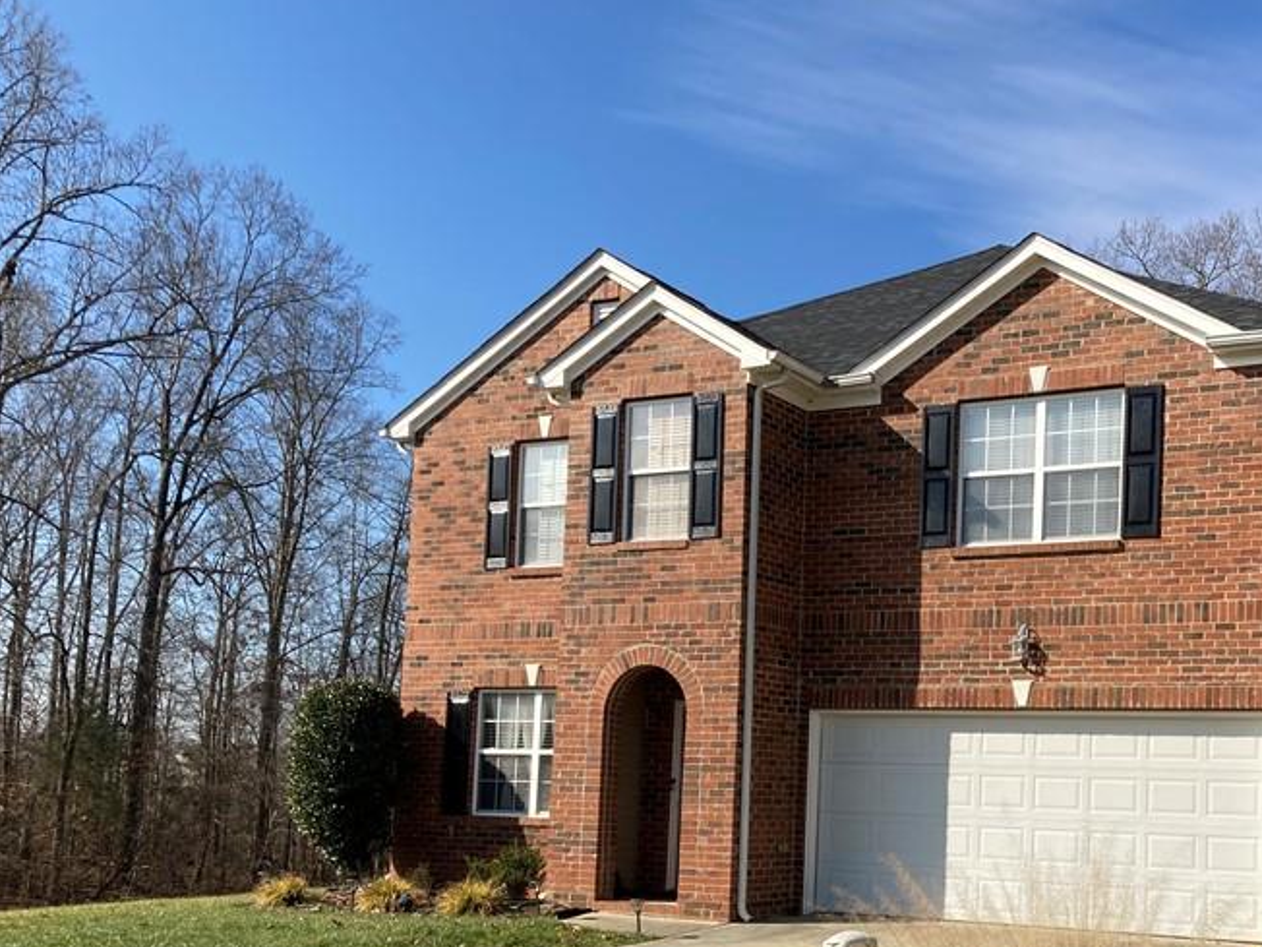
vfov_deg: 32.3
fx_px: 1604
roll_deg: -3.0
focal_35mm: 44
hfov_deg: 42.4
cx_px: 834
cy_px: 697
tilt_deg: +6.4
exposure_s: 1/1799
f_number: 1.8
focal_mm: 3.99
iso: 20
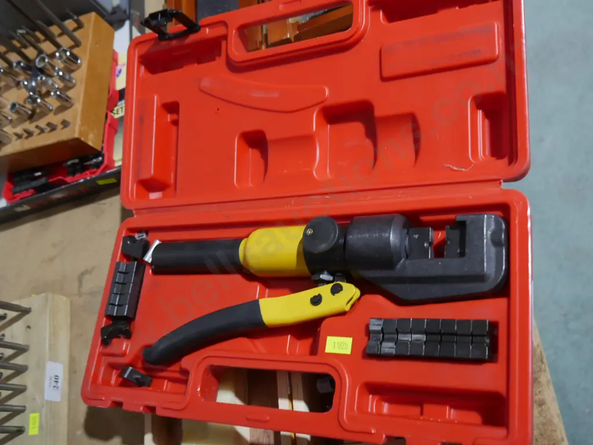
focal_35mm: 36
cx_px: 296
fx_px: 617
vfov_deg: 39.7
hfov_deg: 51.4
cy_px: 222
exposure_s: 1/60
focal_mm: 18
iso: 800
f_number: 4
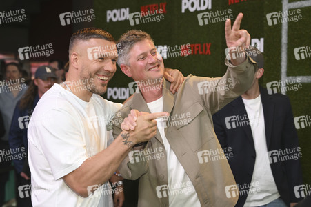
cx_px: 156
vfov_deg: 21.2
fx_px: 552
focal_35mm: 64
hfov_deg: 31.4
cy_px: 104
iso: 800
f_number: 4
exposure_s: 1/250
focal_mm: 64
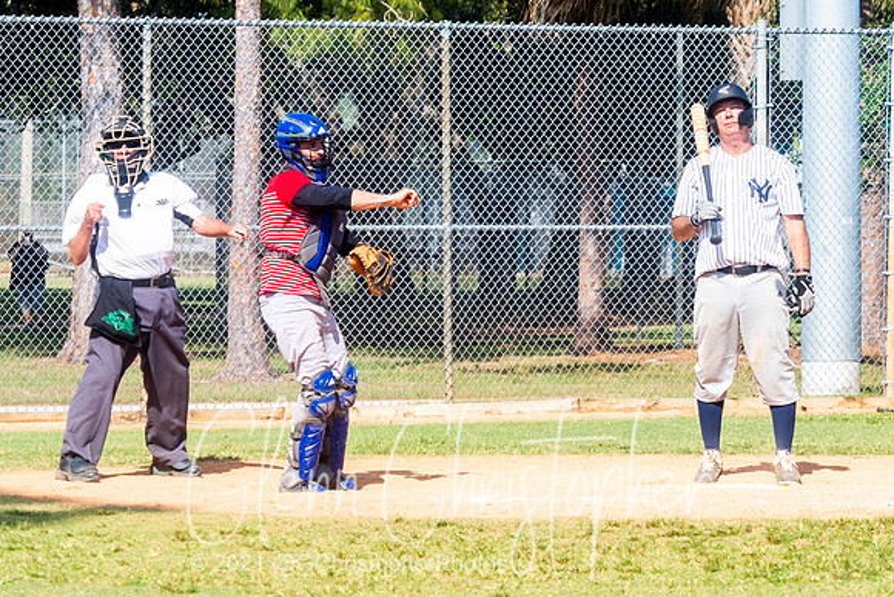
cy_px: 235
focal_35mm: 253
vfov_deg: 5.4
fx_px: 6277
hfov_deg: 8.1
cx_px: 564
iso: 250
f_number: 4.5
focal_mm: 90
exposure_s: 1/1600
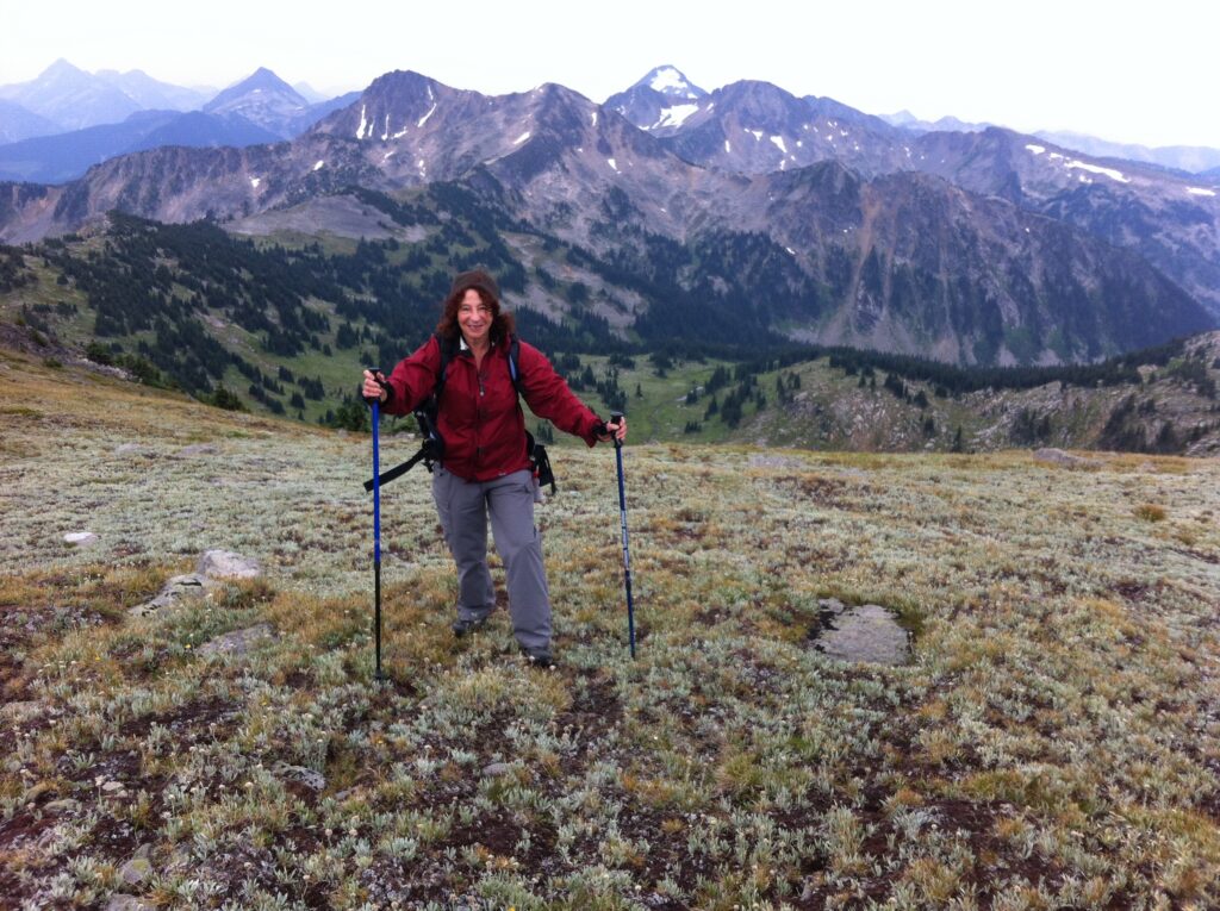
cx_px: 610
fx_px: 1232
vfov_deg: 40.6
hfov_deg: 52.7
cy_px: 456
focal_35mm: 35
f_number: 2.8
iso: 80
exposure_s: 1/223
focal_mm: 3.85
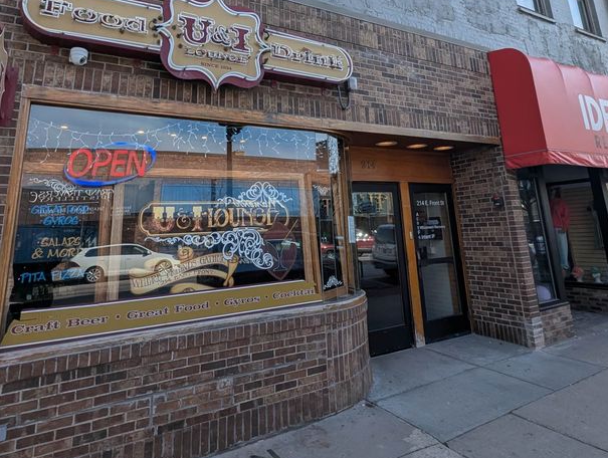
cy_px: 121
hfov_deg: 76.3
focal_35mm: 22
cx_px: 305
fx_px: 387
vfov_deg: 58.4
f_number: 2.2
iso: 45
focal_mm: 1.95
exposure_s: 1/1284
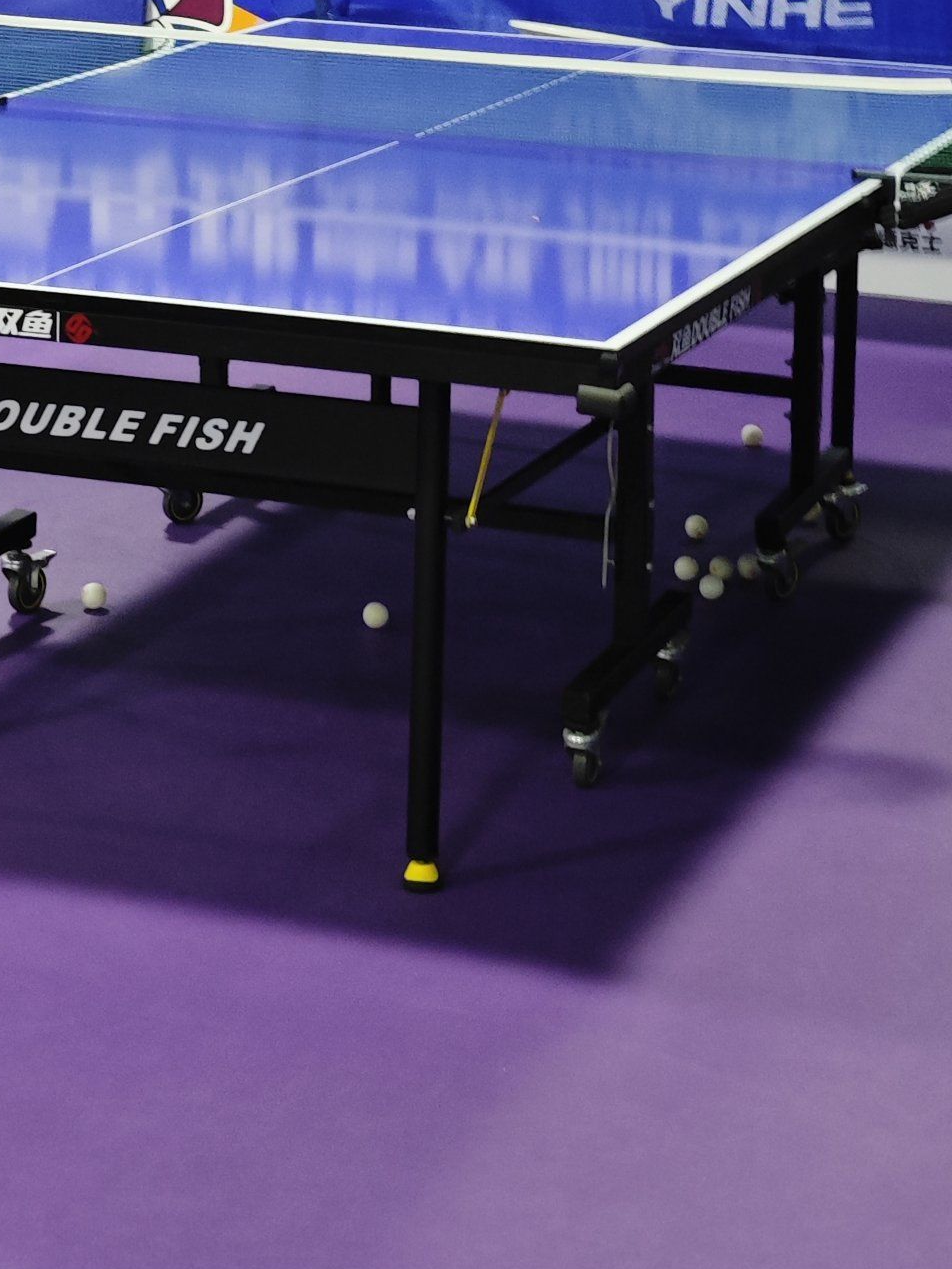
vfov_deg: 19.1
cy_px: -92
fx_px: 3630
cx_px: 312
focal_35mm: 99
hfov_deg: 14.9
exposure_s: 1/50
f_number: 1.9
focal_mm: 8.7
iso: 320
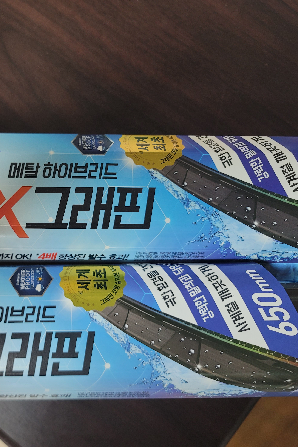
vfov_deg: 54.4
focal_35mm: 35
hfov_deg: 36.3
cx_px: 49
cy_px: 223
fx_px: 435
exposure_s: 1/40
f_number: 1.8
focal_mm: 7
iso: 250
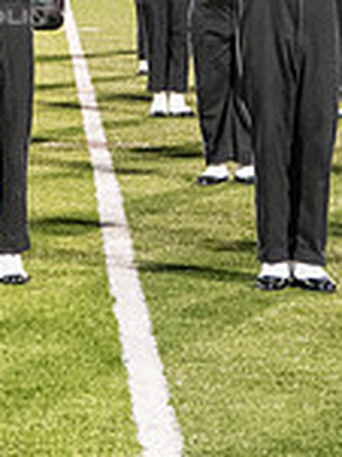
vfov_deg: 7.6
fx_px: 3417
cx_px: -79
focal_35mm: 259
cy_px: -120
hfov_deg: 5.7
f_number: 5.6
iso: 5000
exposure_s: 1/200
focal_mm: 70
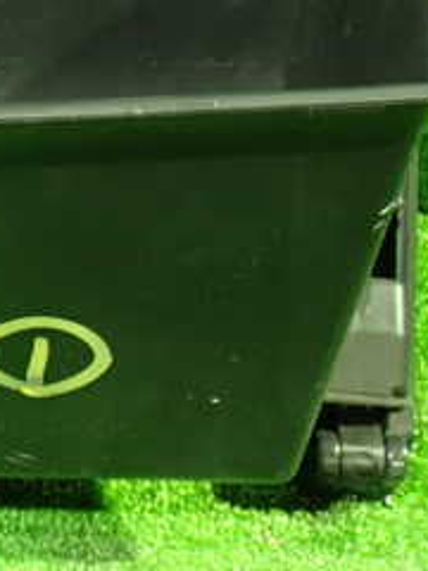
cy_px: 174
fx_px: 1484
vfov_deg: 21.7
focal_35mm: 90
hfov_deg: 15.3
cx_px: -195
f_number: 2.5
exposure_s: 1/10
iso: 800
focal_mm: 6.37
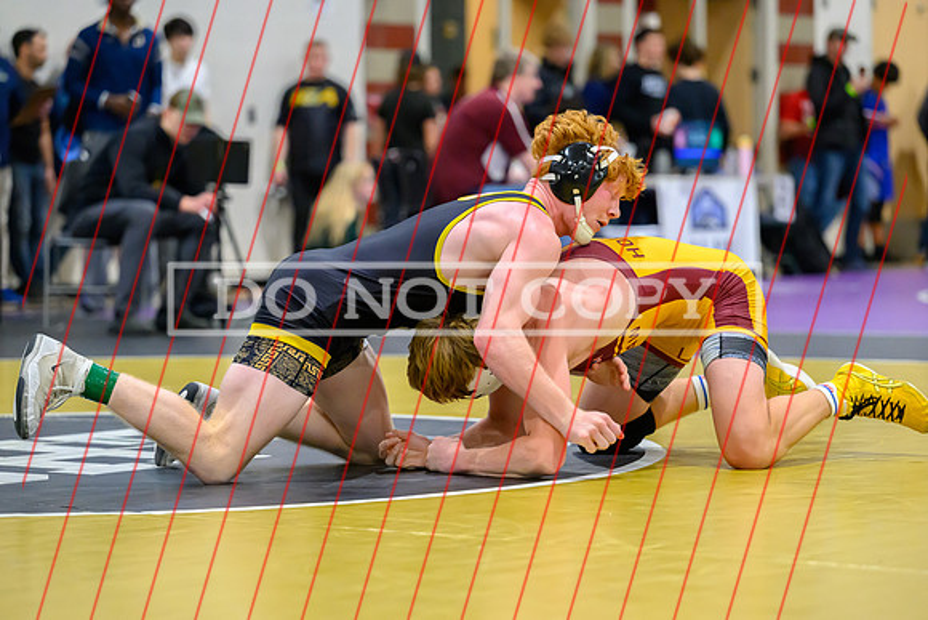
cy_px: 321
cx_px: 439
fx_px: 3167
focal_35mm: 123
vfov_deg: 11.2
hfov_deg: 16.7
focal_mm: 115
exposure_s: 1/640
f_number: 2.8
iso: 6400
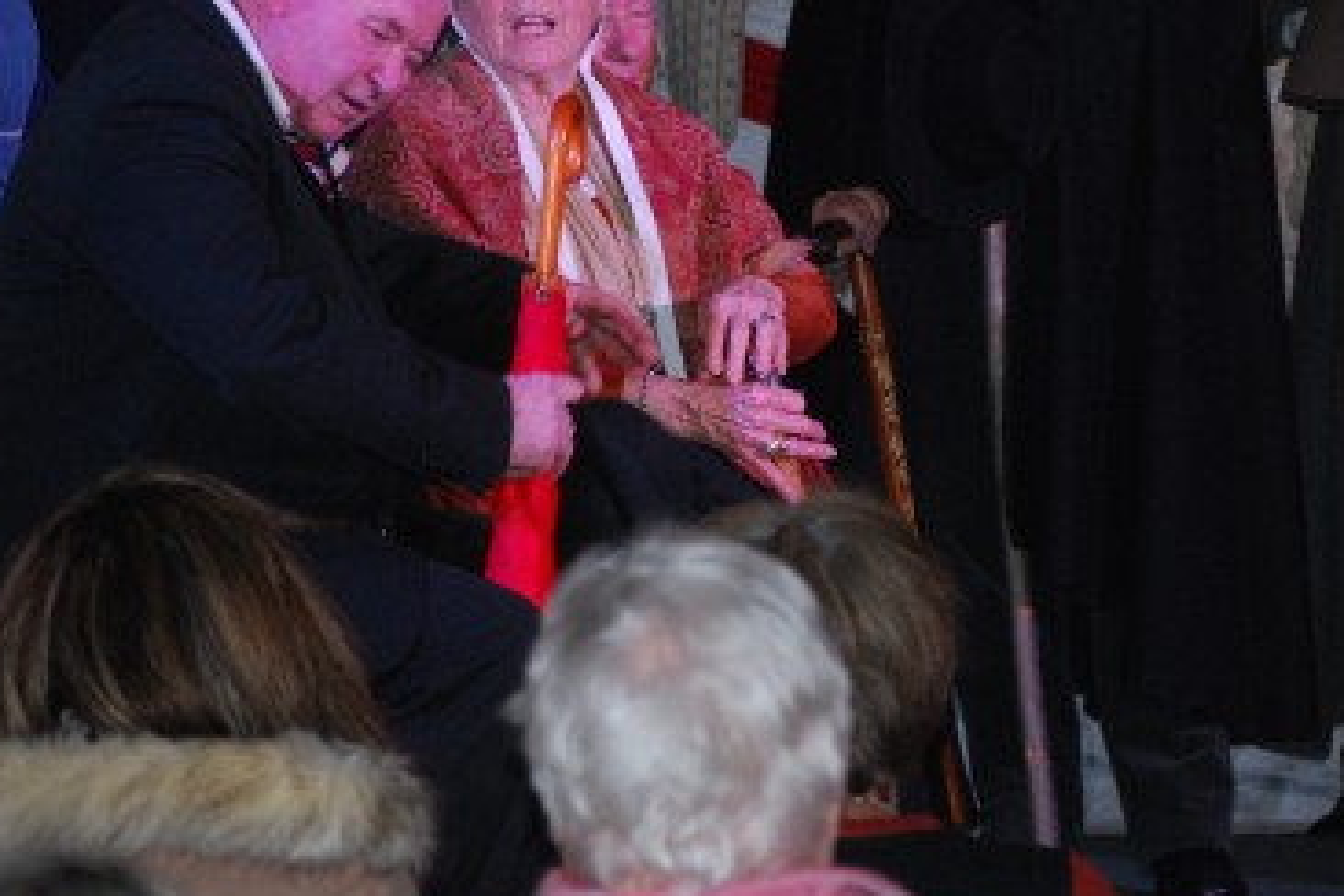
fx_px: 9034
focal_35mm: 242
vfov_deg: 5.7
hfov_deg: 8.5
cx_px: 1116
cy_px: 200
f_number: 5
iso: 800
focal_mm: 92
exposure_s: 1/60
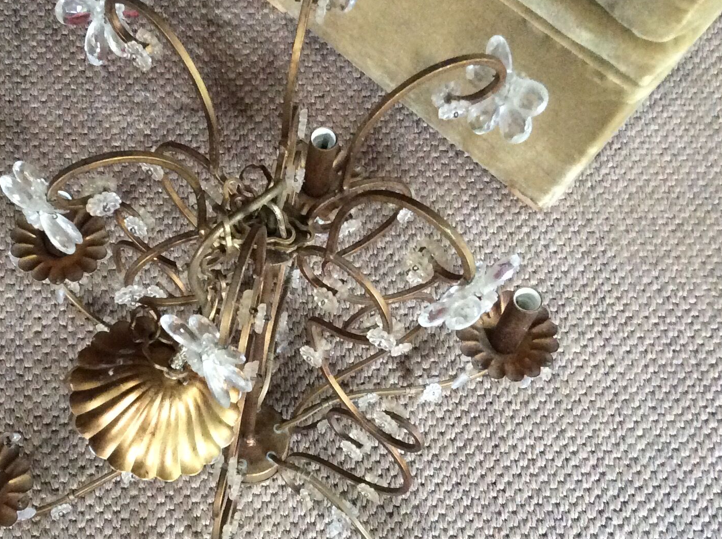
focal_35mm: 59
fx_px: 1229
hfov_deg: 32.4
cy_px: 318
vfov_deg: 24.7
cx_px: 228
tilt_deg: -72.6
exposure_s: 1/25
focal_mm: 3.3
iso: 250
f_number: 2.4
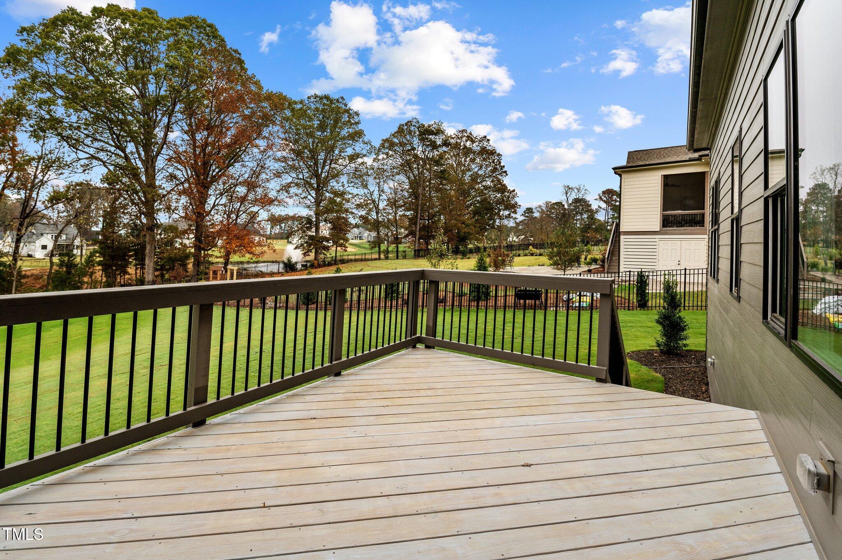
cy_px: 280
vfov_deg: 77.2
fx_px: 351
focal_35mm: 15
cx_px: 421
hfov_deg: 100.4
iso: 400
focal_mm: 15
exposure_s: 1/800
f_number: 6.3
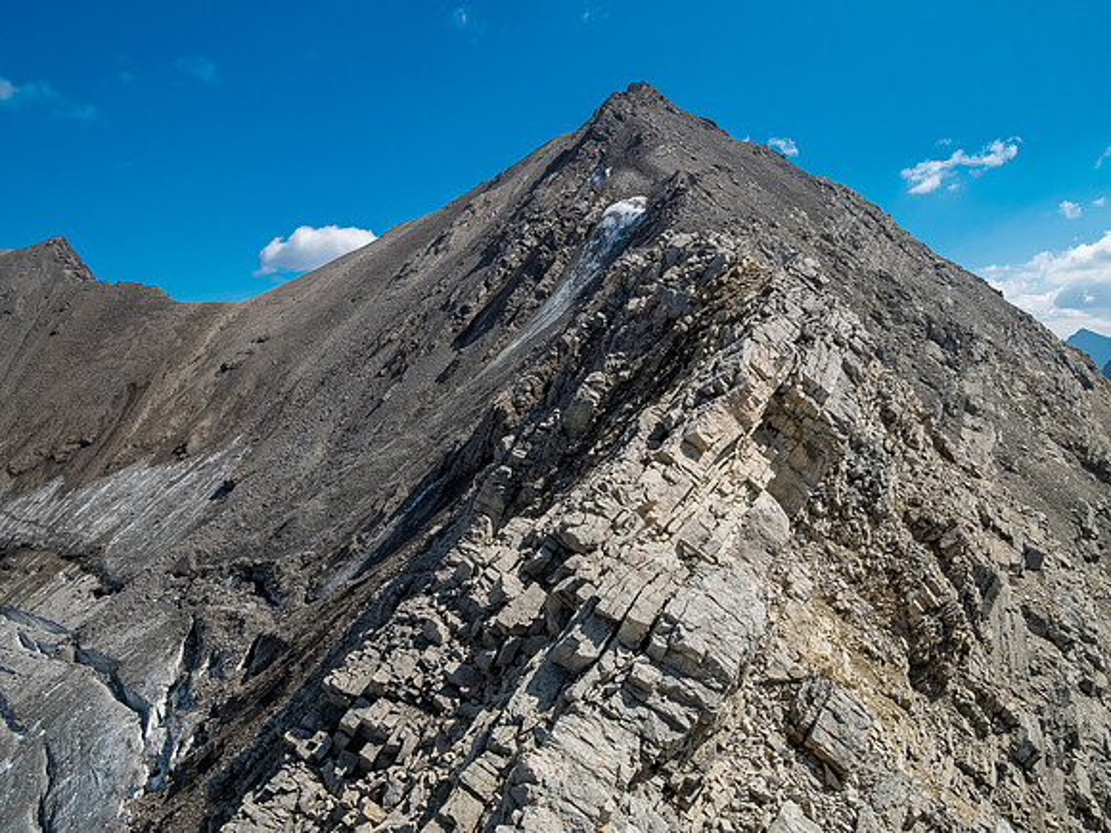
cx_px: 556
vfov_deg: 56.8
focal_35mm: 24
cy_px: 416
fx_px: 770
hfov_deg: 71.6
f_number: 8
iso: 200
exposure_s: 1/250
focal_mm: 12
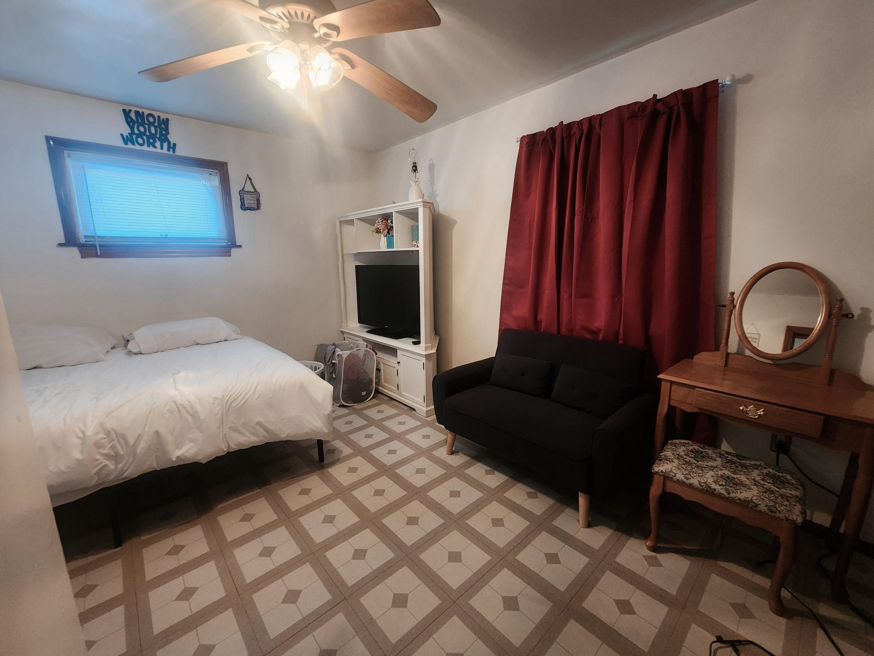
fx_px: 328
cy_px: 328
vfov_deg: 89.9
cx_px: 437
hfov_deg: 106.2
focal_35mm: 13
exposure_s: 1/30
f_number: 2.2
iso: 400
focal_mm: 2.2
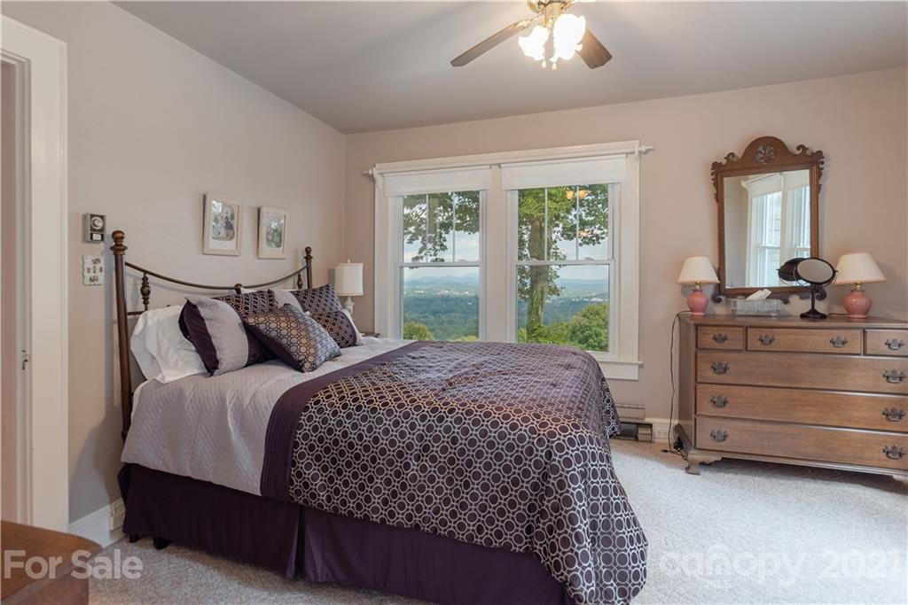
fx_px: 429
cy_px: 302
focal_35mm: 17
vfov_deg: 70.5
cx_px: 454
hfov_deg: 93.3
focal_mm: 17
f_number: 7.1
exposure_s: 1/25
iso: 320
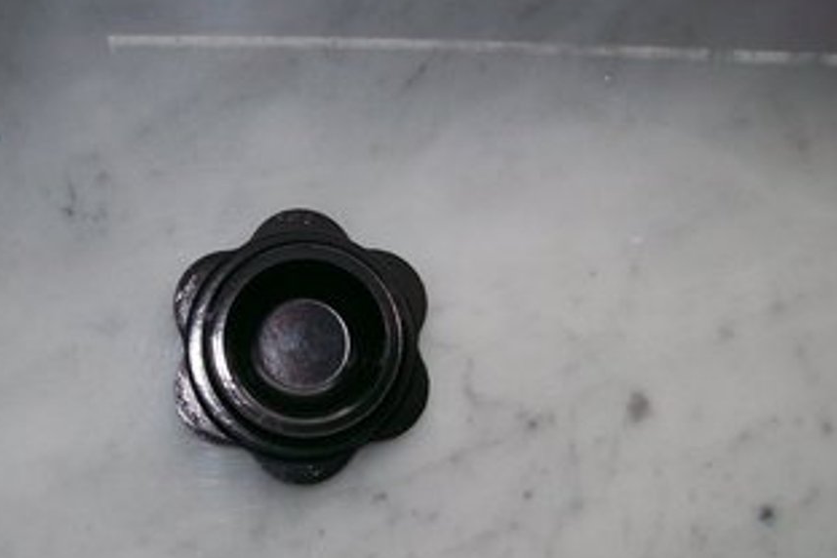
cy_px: 332
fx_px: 1116
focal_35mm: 48
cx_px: 305
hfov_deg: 40.8
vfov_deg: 28.0
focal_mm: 6
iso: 80
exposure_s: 1/64
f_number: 2.7
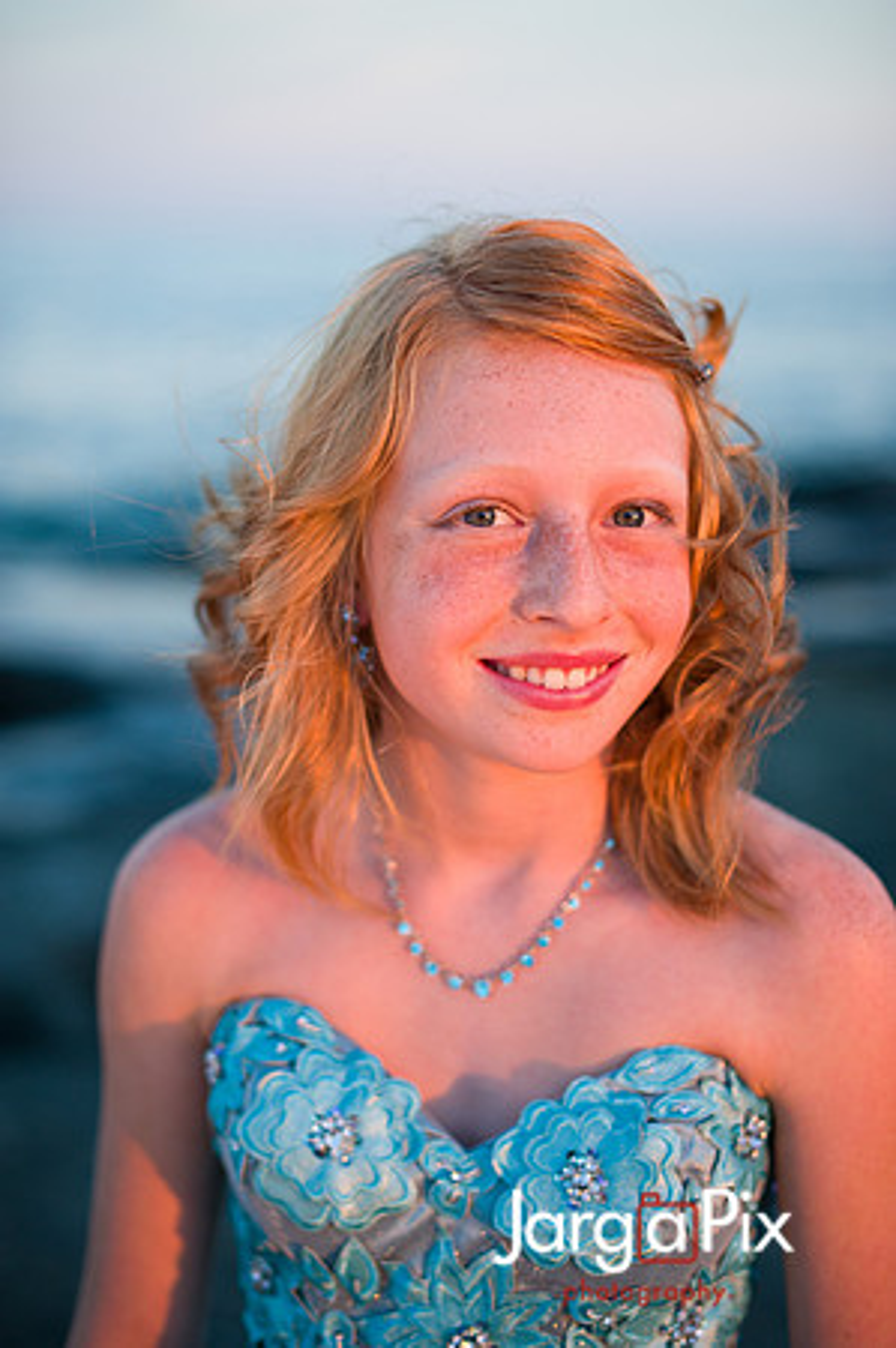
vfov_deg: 39.6
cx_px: 448
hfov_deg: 26.9
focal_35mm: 50
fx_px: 1871
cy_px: 674
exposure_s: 1/400
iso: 160
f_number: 2
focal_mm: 50
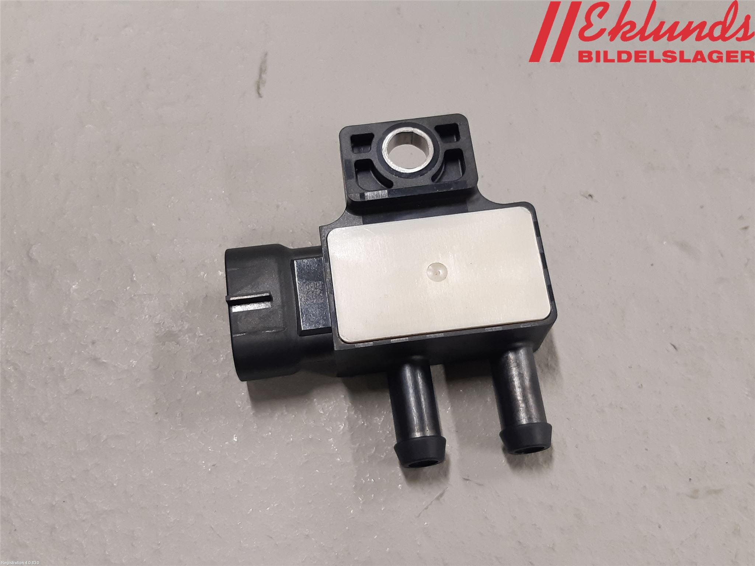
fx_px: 567
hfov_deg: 67.3
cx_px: 378
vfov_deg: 53.1
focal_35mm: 26
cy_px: 283
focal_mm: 3.93
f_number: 1.7
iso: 160
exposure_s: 1/50
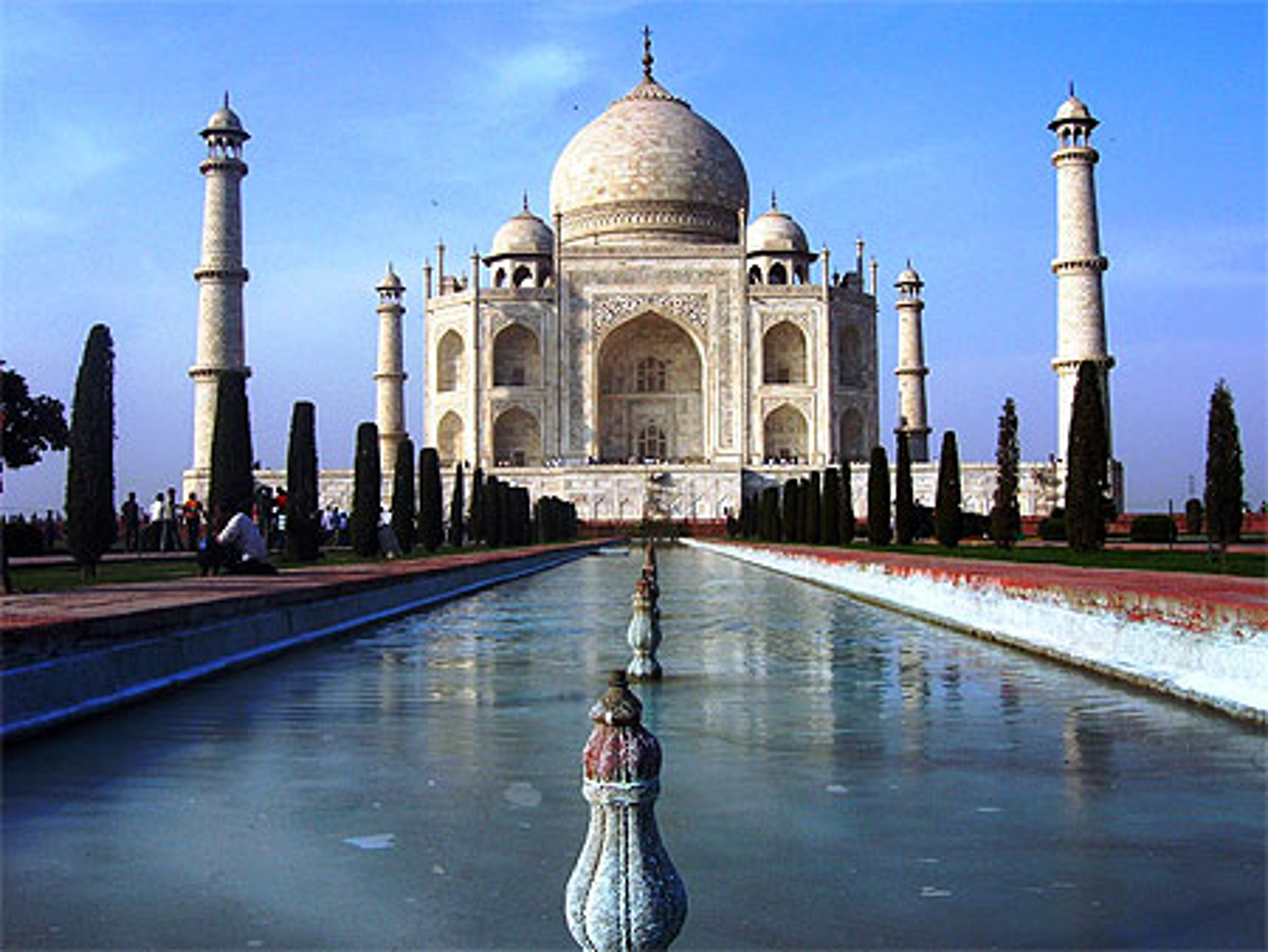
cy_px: 476
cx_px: 634
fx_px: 1246
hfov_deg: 53.9
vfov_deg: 41.8
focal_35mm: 34
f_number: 4.9
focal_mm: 5.7
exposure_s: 1/622
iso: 50
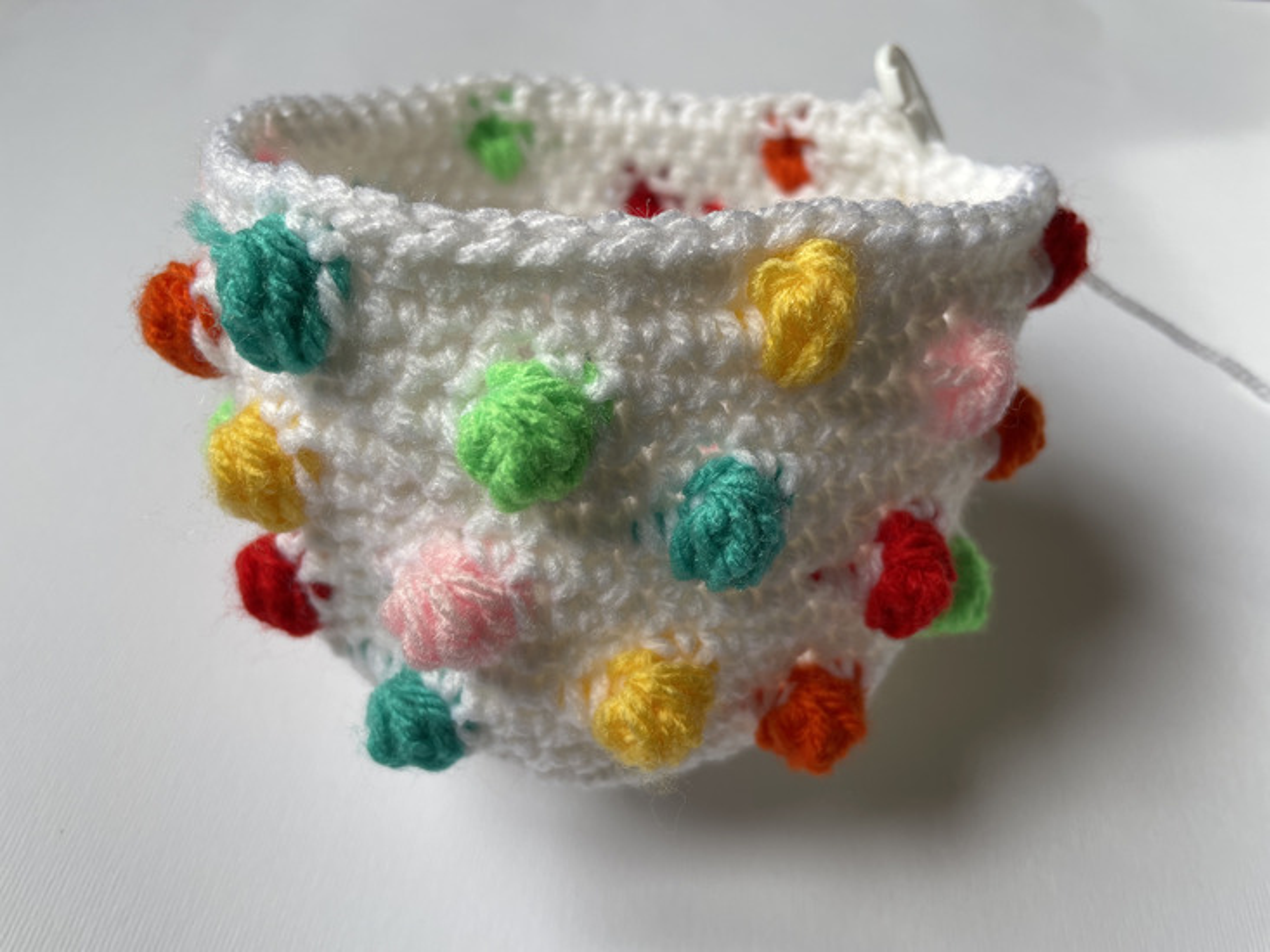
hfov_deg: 67.3
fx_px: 954
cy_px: 476
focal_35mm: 26
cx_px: 635
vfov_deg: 53.1
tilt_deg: -45.9
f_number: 1.6
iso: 32
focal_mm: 4.2
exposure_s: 1/240
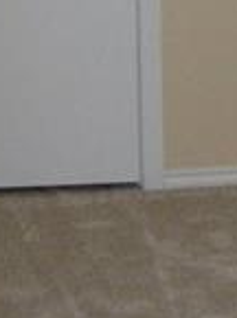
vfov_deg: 10.4
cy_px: -112
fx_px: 1705
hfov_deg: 7.5
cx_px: 531
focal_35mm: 186
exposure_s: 1/40.4
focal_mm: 5.9
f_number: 3.8
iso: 200
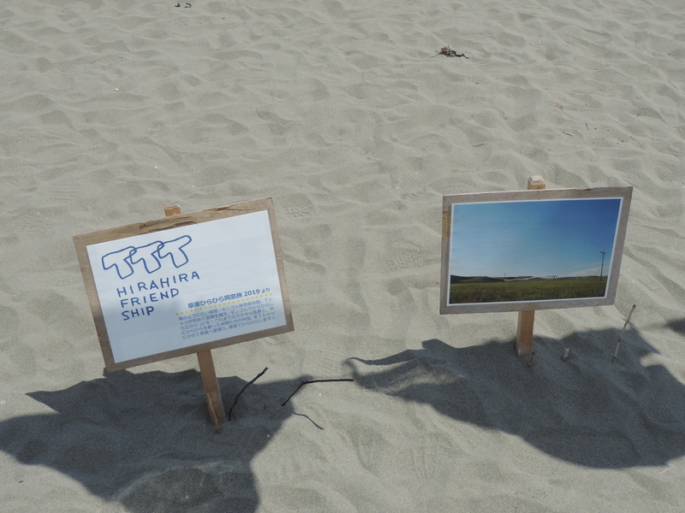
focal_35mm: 43
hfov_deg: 43.9
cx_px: 342
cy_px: 256
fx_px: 851
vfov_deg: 33.6
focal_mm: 7.6
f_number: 3.4
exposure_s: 1/1250
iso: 80
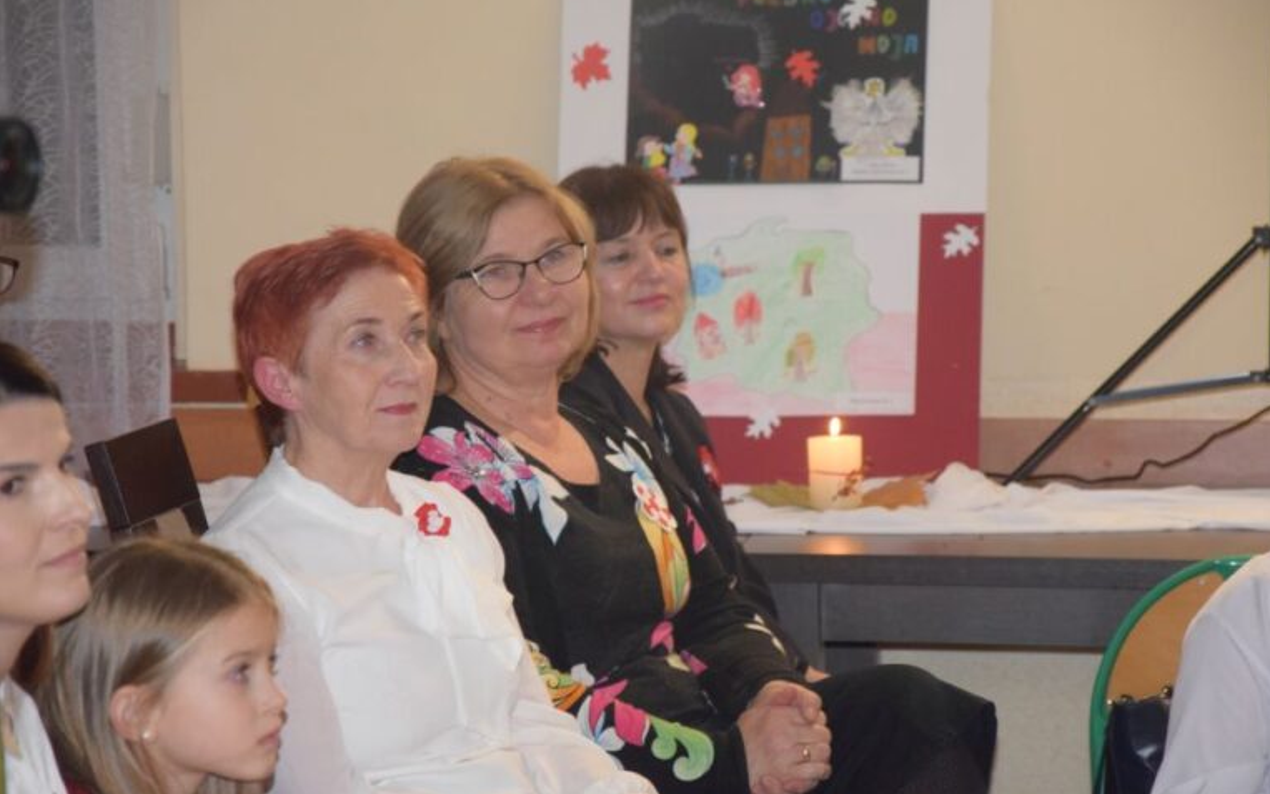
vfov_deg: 8.1
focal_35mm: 162
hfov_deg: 13.0
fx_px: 5591
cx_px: 637
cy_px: 399
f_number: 5.6
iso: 3200
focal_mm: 105
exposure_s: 1/60
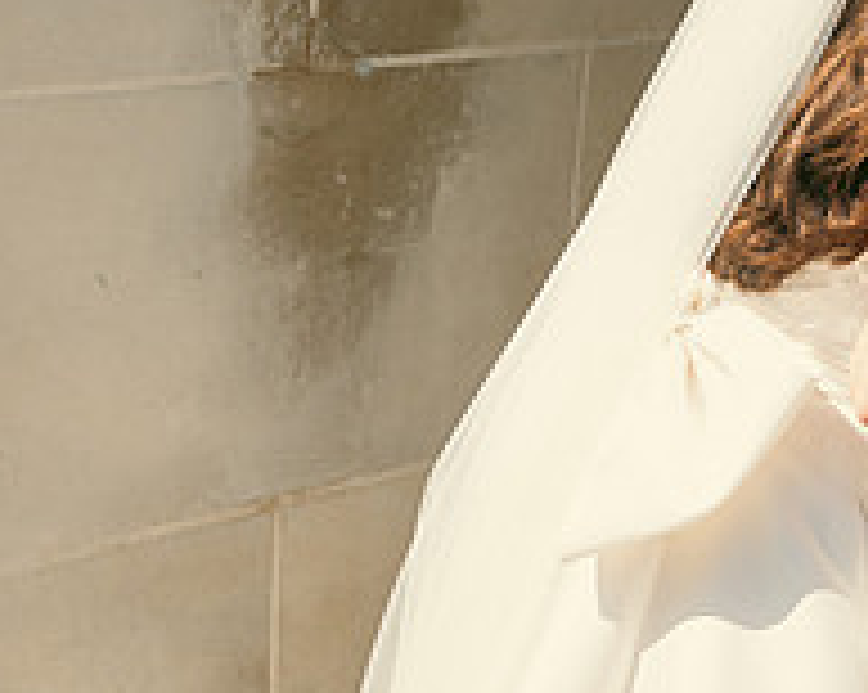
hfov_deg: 15.9
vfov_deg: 13.4
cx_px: 1219
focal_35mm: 113
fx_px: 2900
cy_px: -47
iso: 100
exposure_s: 1/800
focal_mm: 40
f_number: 3.5
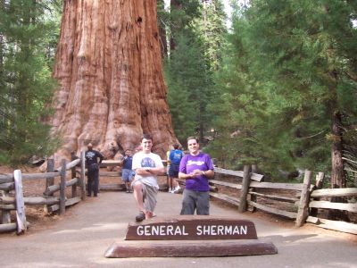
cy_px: 134
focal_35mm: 37
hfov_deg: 50.1
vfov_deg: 38.7
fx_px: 382
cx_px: 178
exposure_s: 1/90
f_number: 2.8
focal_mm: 5.6
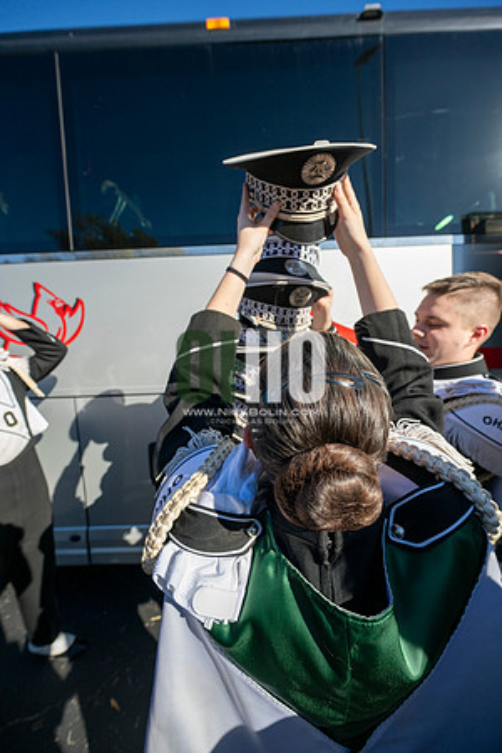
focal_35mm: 14
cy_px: 376
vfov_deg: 104.3
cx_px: 251
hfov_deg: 81.2
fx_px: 293
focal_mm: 14
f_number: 5
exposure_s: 1/2000
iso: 400
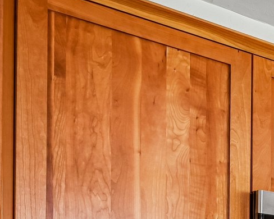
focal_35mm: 63
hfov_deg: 18.1
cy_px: 327
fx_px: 511
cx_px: 569
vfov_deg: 20.7
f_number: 8
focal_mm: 16
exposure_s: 1/8
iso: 400
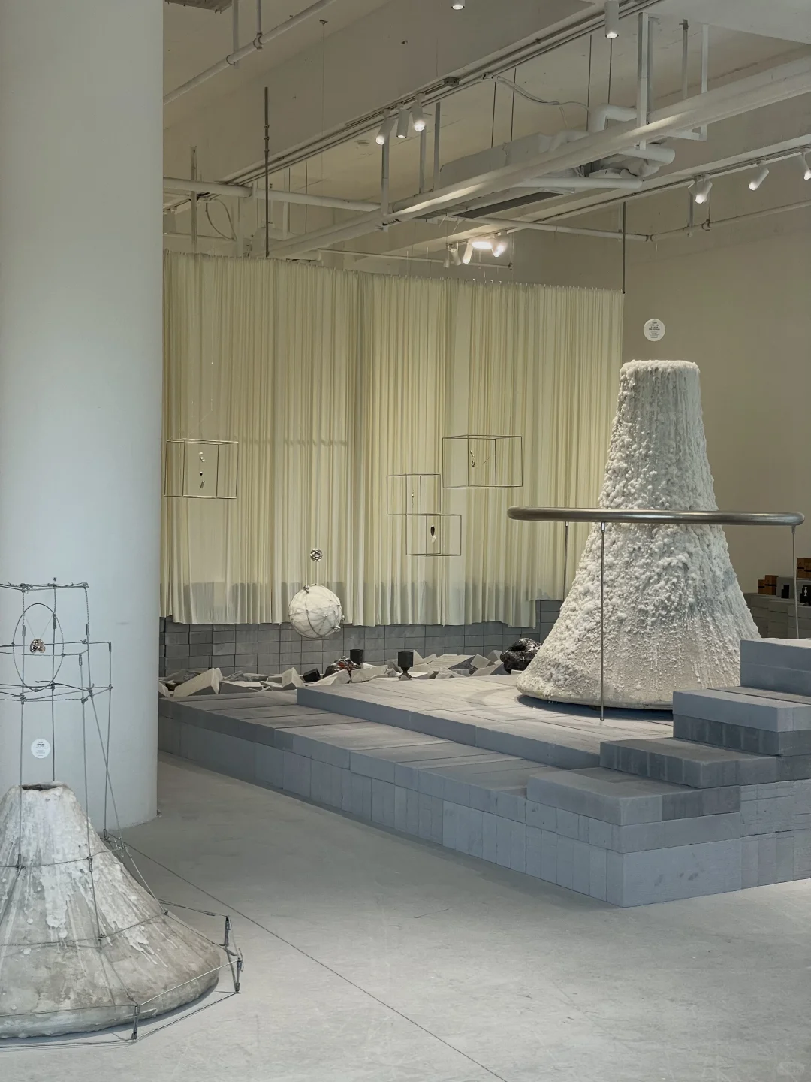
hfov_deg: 28.0
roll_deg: -0.4
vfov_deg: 36.8
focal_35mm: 52
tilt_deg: -0.9
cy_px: 541
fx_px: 1624
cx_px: 406
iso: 80
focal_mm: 6
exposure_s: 1/99
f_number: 2
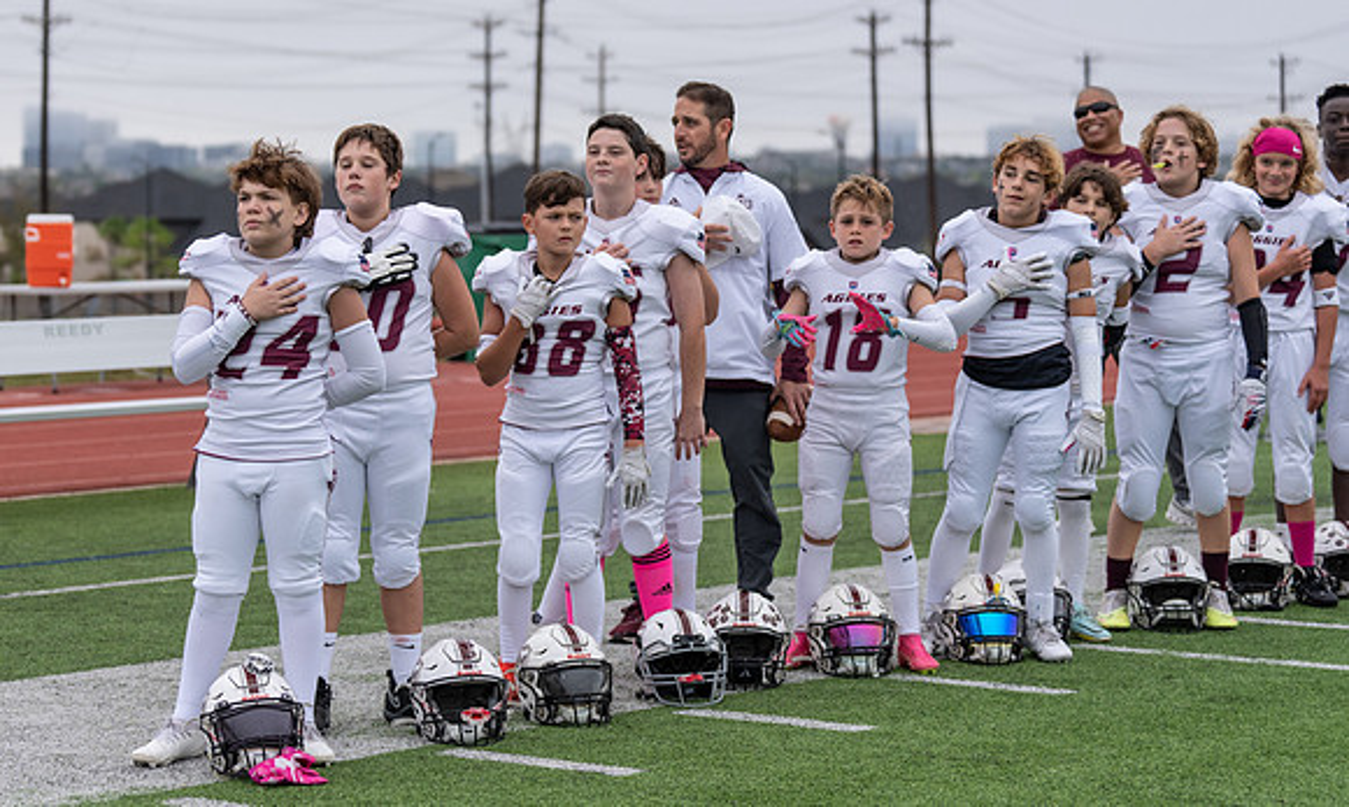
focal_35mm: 96
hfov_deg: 21.8
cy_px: 366
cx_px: 460
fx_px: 3482
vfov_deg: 13.2
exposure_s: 1/1250
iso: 500
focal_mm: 70
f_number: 2.8
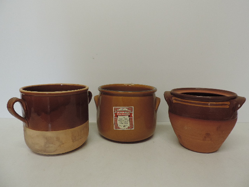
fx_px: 173
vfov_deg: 56.8
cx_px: 124
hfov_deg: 71.6
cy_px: 94
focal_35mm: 24
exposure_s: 1/30
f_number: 3
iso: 320
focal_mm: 4.3
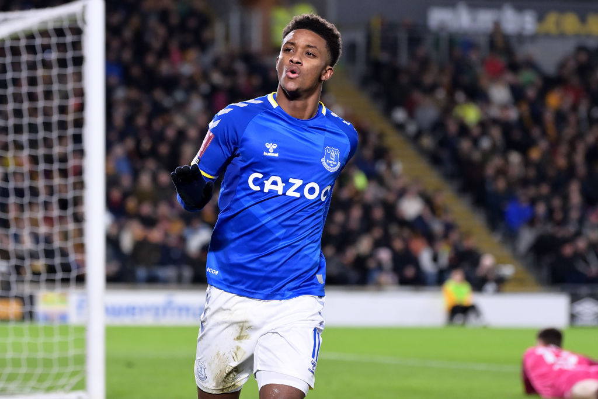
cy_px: 200
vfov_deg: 10.6
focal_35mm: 130
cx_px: 299
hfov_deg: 15.8
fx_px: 2160
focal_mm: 130
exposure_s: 1/1250
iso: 2500
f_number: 2.8
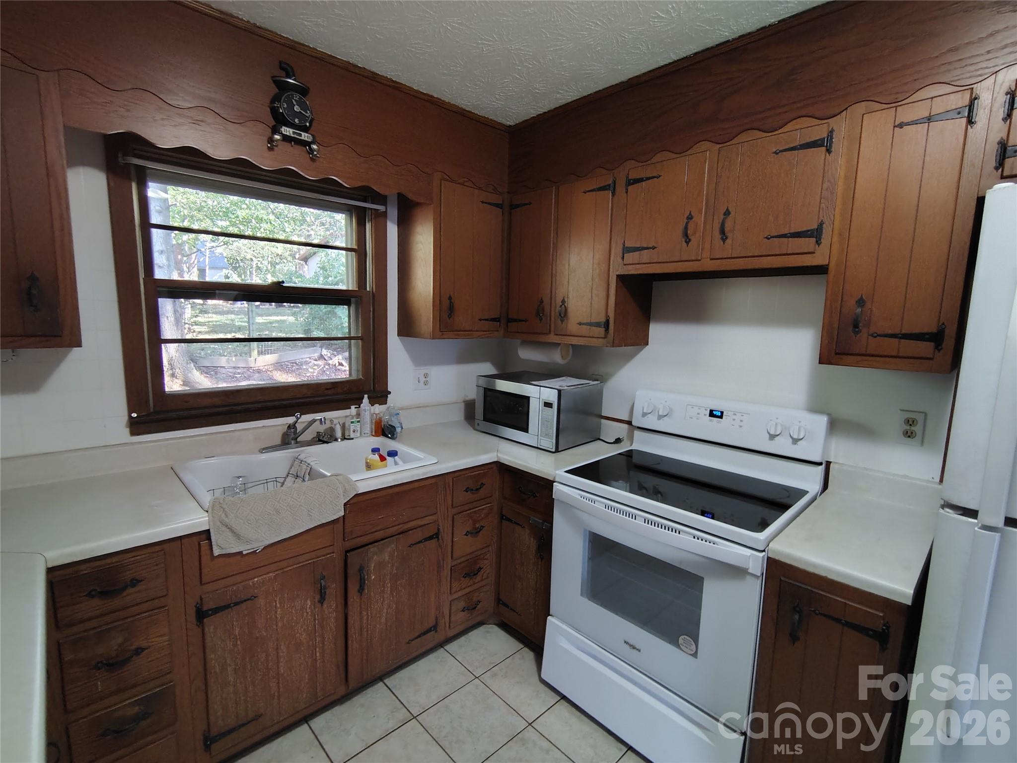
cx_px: 508
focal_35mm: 16
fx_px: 470
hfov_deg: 94.5
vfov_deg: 78.1
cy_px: 382
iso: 652
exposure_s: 1/24
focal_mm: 2.13
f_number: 2.2
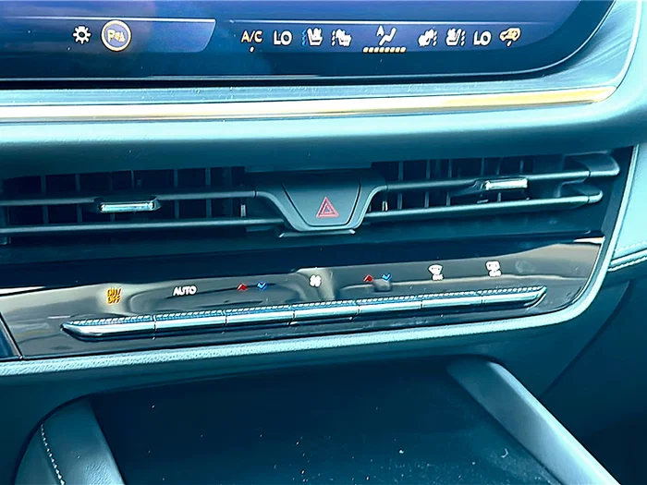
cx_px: 324
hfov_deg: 47.9
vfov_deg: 36.8
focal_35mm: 39
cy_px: 242
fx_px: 729
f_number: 1.78
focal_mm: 6.86
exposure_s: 1/75
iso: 250
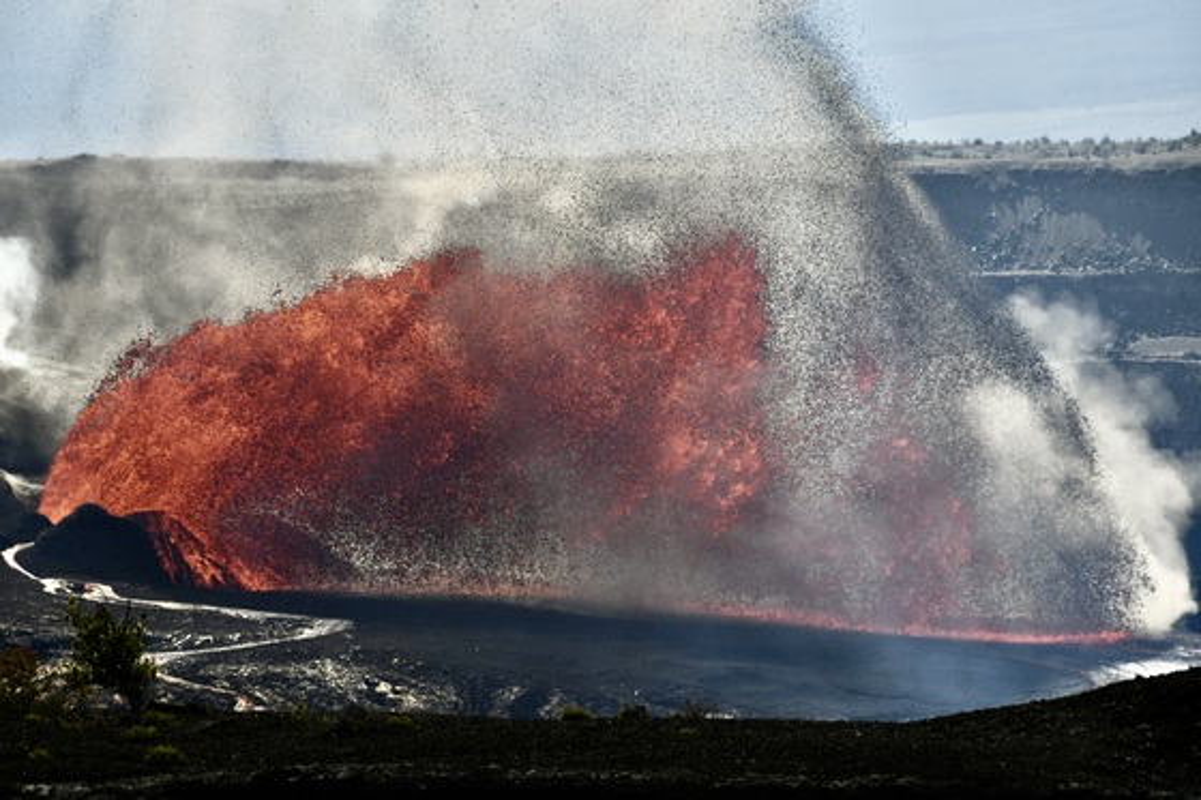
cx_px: 600
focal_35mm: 225
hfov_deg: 9.2
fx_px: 7504
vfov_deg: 6.1
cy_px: 400
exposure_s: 1/1250
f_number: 8
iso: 200
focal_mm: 150
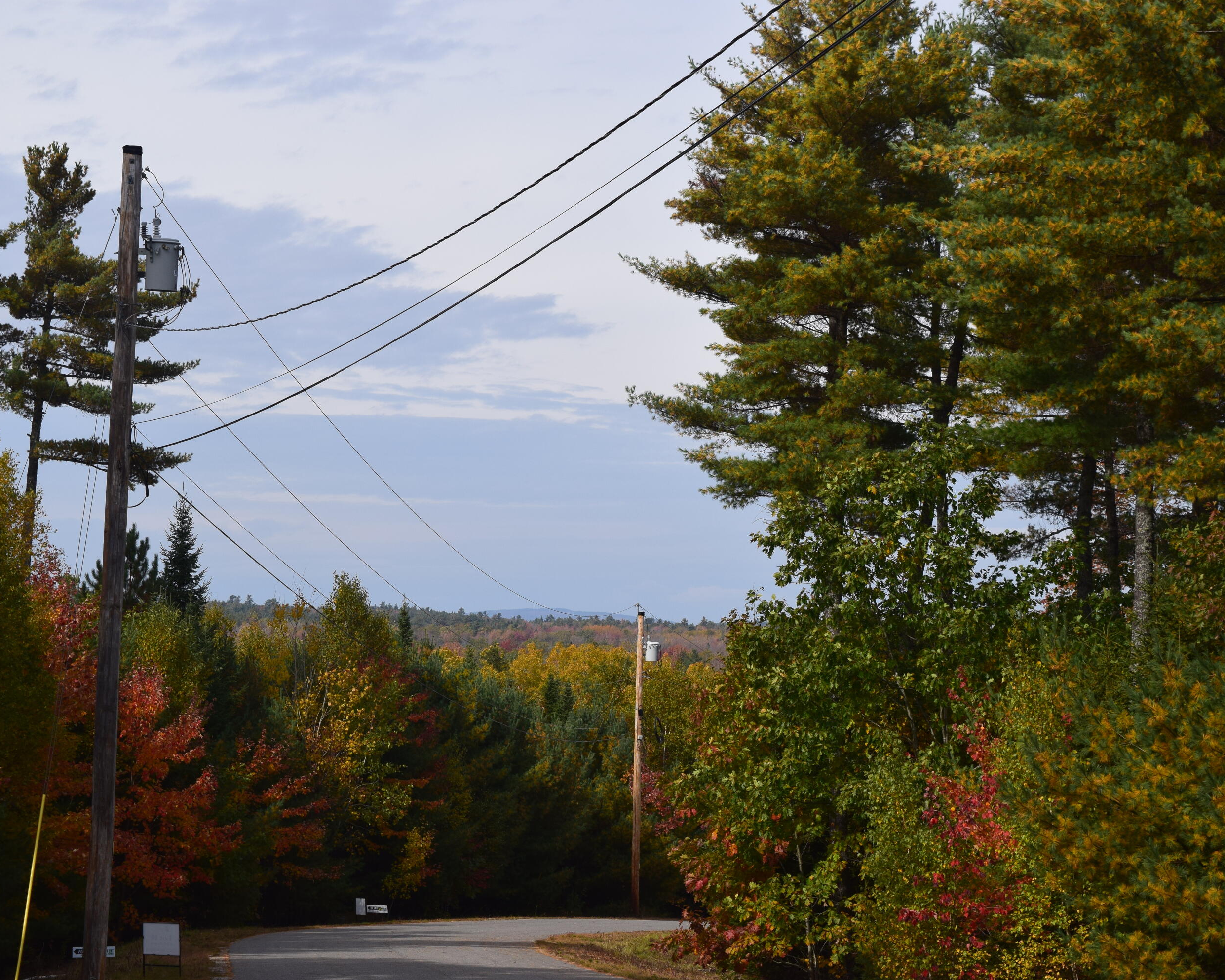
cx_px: 658
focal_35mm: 94
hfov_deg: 20.5
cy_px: 489
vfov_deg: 16.4
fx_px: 3393
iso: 200
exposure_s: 1/500
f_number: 11
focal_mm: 55
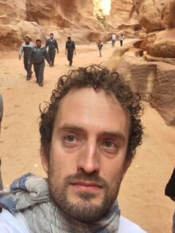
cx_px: 96
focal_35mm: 45
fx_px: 303
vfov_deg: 42.1
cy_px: 117
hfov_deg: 32.2
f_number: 2.4
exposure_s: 1/120
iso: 64
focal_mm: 2.15
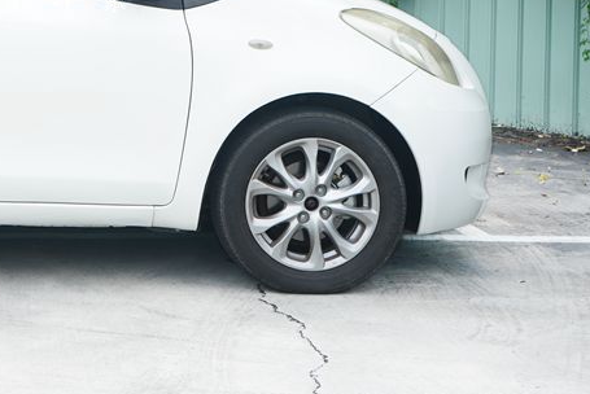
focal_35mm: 81
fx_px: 1328
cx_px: -61
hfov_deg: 23.5
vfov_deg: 16.5
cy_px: -5
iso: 100
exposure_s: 1/100
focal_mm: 36
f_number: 6.3
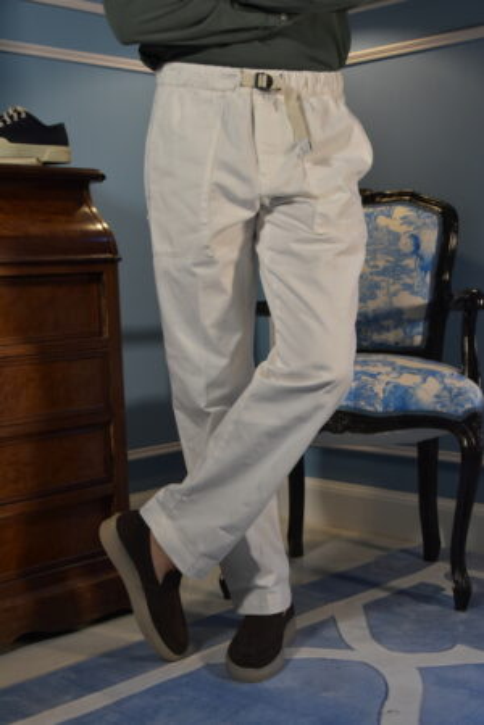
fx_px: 1028
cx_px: 242
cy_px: 362
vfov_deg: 38.9
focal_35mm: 51
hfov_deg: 26.5
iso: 1100
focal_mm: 34
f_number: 4.2
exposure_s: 1/125
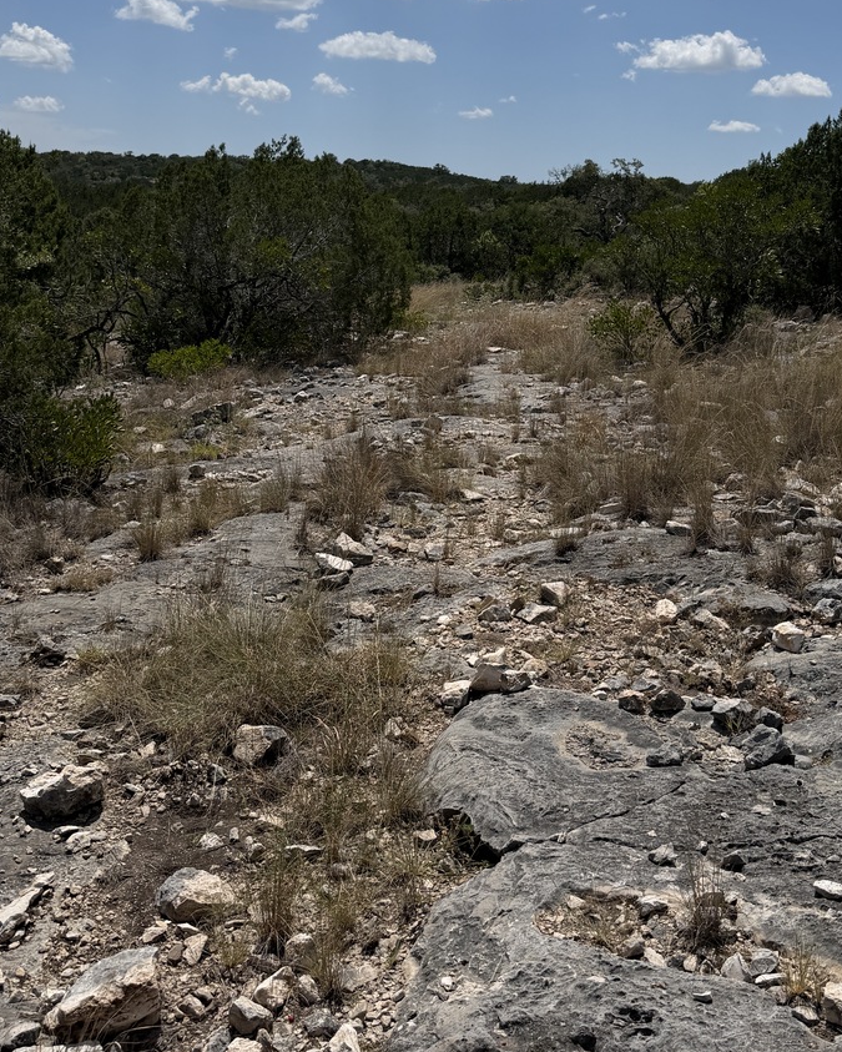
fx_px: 1245
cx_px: 506
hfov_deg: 37.2
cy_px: 383
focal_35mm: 40
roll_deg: -3.3
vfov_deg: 45.3
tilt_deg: -7.6
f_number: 1.78
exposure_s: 1/9091
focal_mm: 6.76
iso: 80
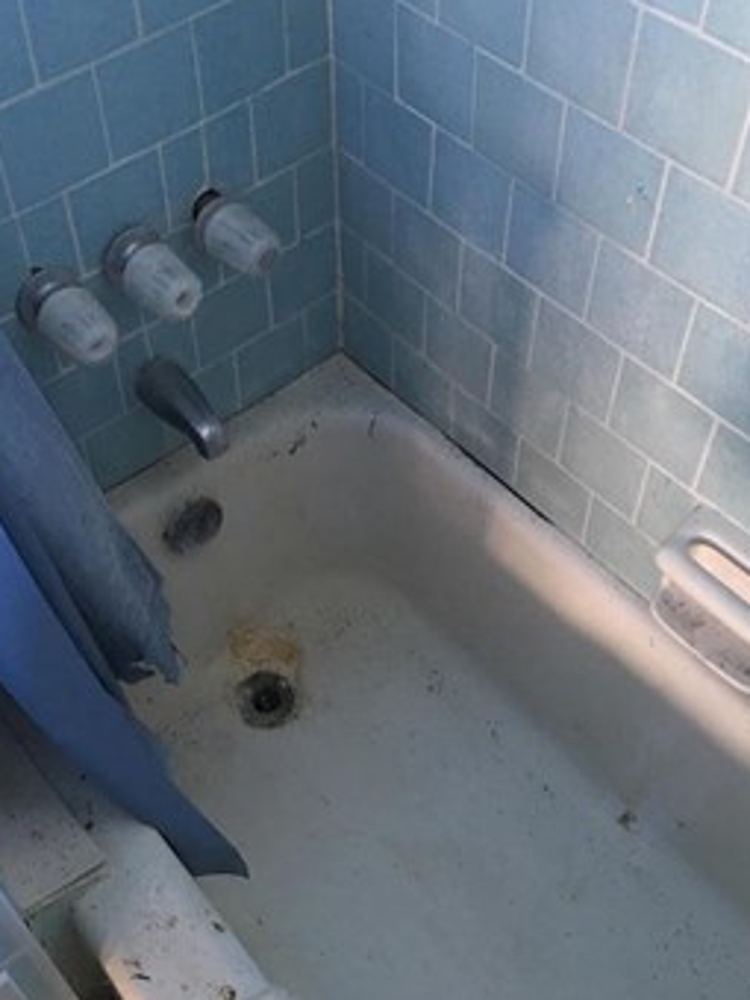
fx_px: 1184
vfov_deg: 45.8
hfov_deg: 34.9
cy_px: 509
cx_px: 262
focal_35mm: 41
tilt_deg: -52.2
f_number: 2.2
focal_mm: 4.15
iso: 80
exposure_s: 1/8
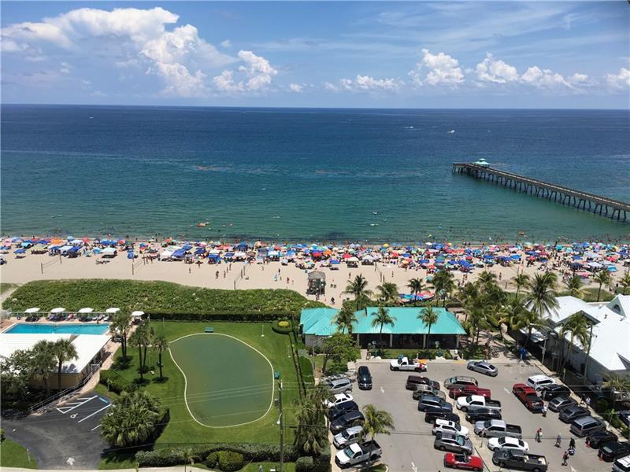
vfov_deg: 48.2
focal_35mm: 29
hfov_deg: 61.7
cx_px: 315
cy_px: 236
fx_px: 528
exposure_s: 1/2331
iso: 25
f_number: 2.2
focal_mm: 4.15
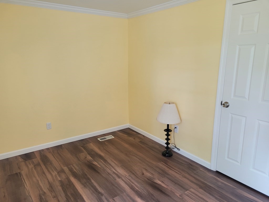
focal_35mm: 26
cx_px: 134
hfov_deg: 67.3
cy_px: 101
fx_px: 202
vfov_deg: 53.1
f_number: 1.8
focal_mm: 5.4
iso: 200
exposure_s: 1/40
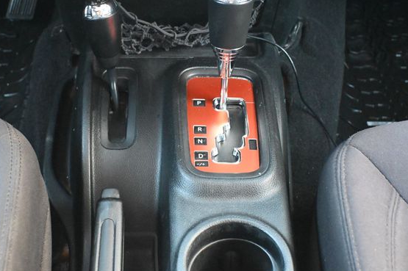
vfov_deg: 22.4
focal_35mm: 61
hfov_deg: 33.1
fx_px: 686
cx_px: 177
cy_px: 119
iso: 9000
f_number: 5.3
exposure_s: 1/60
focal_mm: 35
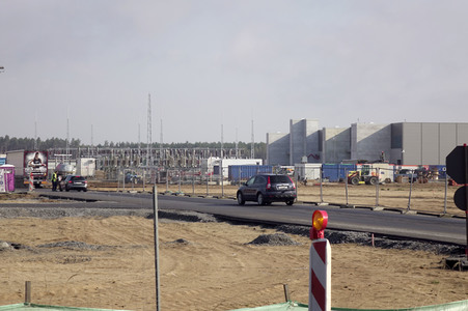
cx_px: 234
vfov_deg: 12.0
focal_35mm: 114
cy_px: 156
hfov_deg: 18.0
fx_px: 1481
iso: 100
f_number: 5
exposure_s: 1/100
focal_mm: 41.83
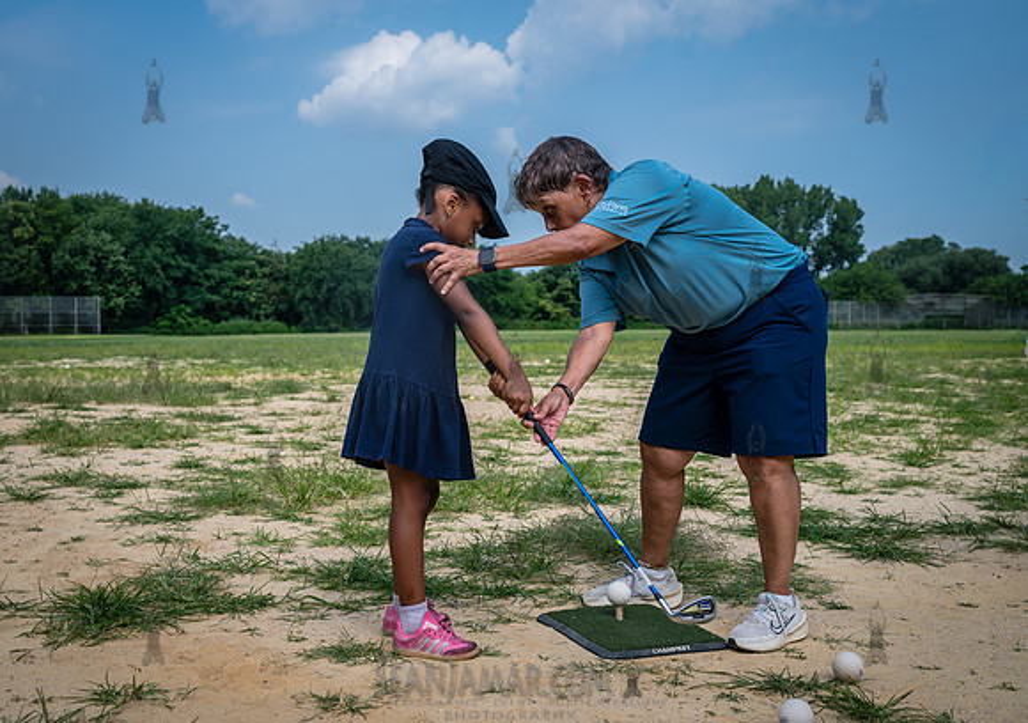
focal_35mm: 44
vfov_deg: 31.3
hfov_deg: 43.3
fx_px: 1290
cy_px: 356
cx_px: 432
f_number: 5
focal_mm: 39
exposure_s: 1/1000
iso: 160
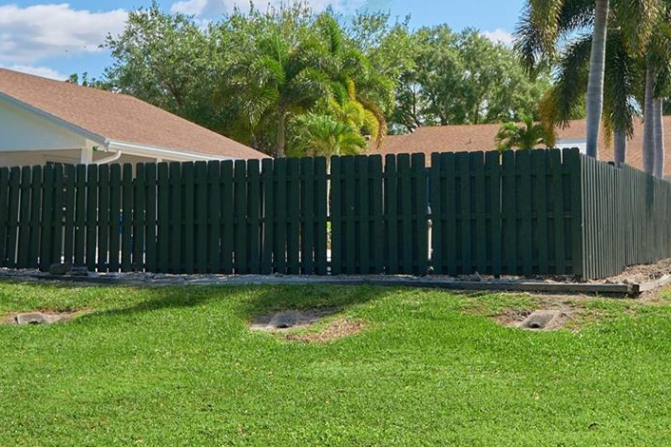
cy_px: 94
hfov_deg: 54.6
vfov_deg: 37.6
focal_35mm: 34
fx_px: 633
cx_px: 452
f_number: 11
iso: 640
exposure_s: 1/8000
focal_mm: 10
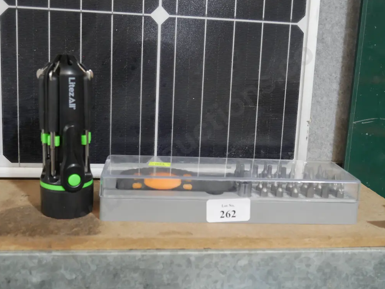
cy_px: 142
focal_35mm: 41
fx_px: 456
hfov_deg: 45.8
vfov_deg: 35.1
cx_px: 189
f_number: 4.4
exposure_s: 1/60
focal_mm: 20
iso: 1600
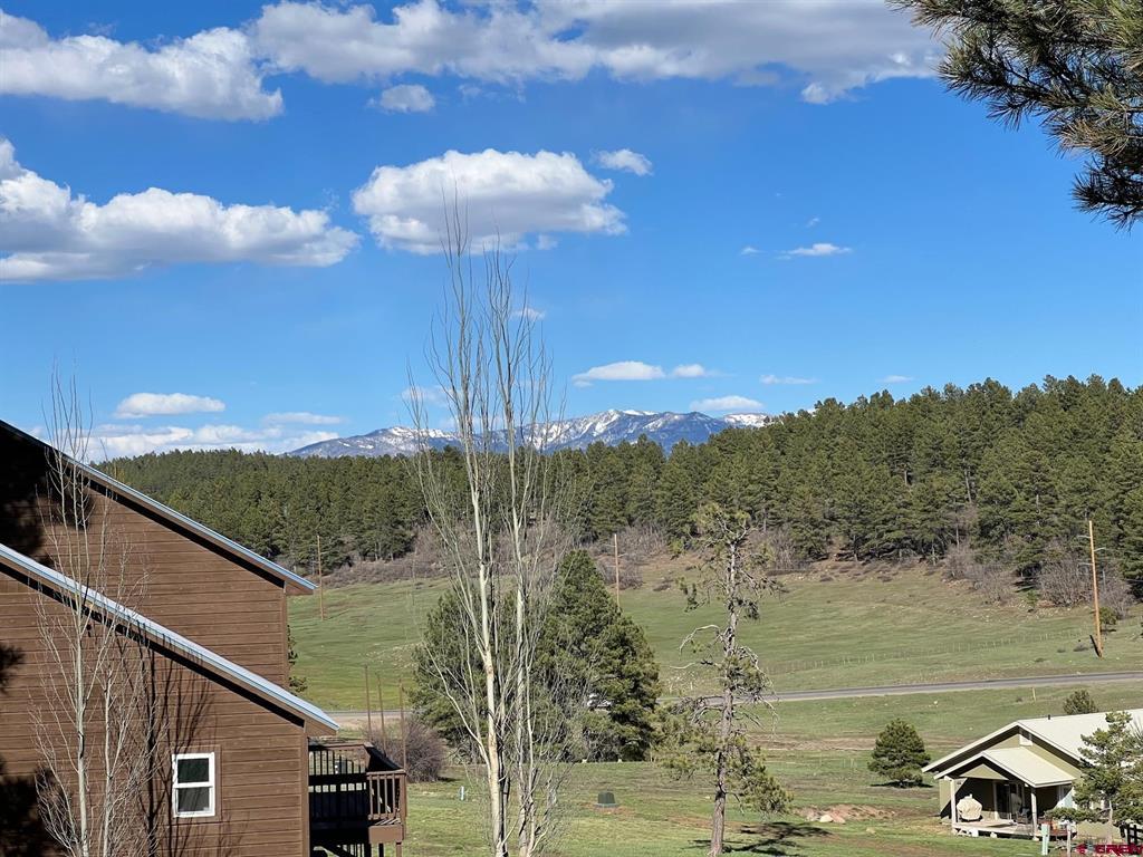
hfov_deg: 25.3
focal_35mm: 77
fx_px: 2542
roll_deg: +2.1
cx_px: 572
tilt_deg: +2.9
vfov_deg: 19.1
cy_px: 428
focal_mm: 9
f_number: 2.8
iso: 32
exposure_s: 1/1130
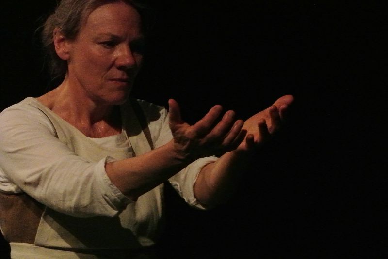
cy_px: 130
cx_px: 194
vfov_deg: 5.3
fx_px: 2826
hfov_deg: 7.9
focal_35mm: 262
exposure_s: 1/100
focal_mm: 97.2
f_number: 5.3
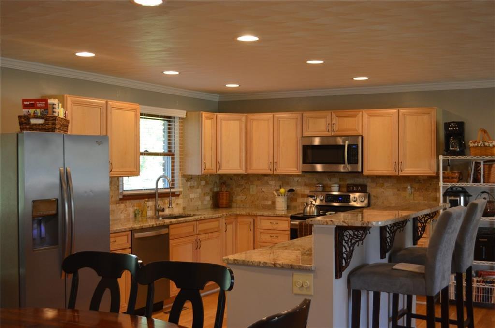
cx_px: 248
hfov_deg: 41.2
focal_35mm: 48
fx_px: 658
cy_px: 164
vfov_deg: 27.9
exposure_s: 1/60
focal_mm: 32
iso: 900
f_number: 4.8
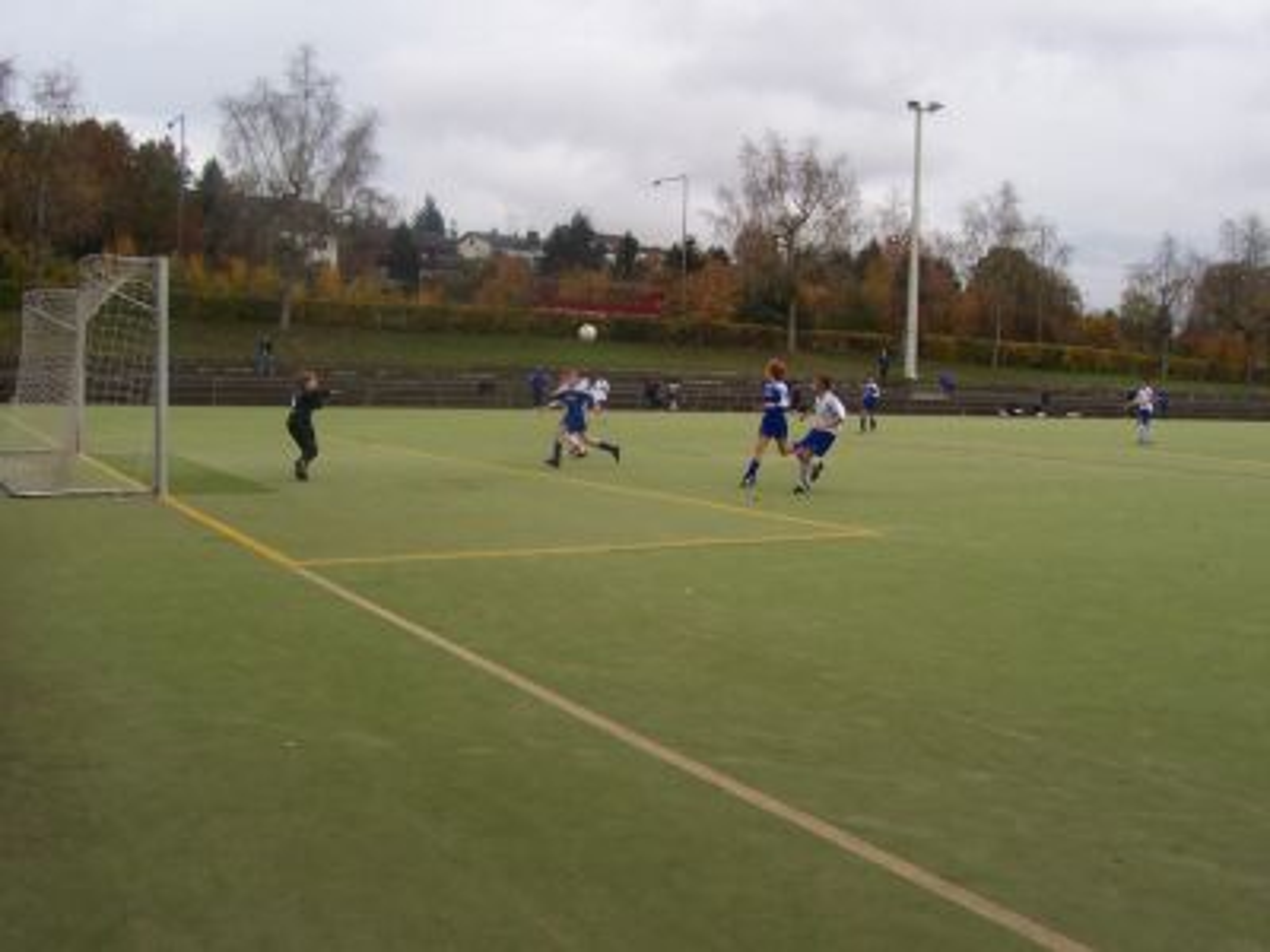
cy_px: 476
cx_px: 635
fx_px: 1357
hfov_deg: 50.1
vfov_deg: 38.7
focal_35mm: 37
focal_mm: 5.6
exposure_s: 1/350
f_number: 5.6
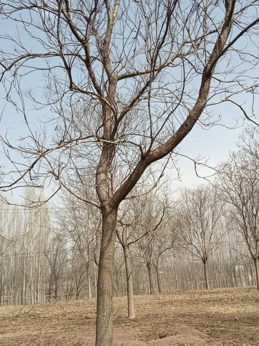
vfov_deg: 44.8
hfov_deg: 34.3
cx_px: 130
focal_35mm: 42
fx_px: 419
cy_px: 173
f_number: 1.8
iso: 100
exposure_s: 1/464
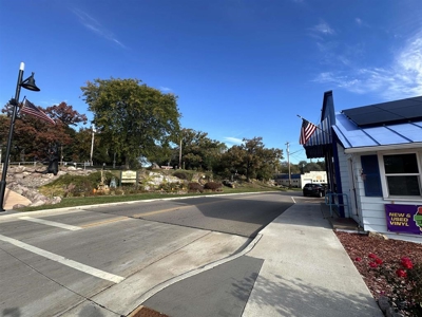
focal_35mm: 14
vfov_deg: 85.7
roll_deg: -1.2
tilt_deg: +7.2
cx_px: 211
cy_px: 158
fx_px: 171
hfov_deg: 102.1
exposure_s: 1/888
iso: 40
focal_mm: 2.22
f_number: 2.2
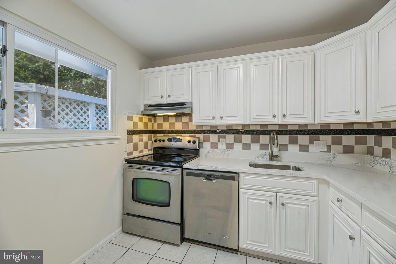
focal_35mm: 14
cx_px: 198
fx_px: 154
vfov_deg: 81.2
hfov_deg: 104.3
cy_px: 132
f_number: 8
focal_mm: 14
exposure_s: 1/5
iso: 100
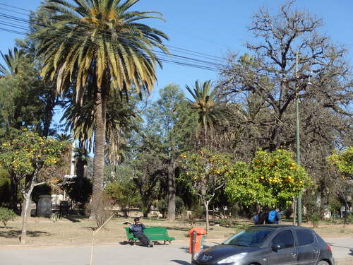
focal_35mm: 49
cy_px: 132
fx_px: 500
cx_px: 176
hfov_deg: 38.9
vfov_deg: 29.7
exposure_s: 1/400
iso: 125
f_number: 4.9
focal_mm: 8.8
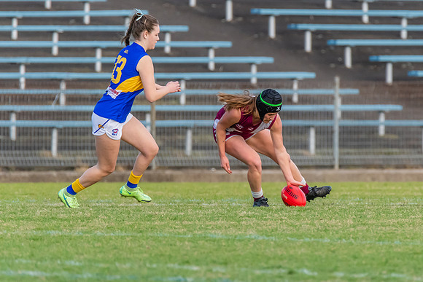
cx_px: 273
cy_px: 119
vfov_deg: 1.3
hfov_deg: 1.9
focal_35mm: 1078
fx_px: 12672
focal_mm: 600
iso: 2000
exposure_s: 1/1600
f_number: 6.3
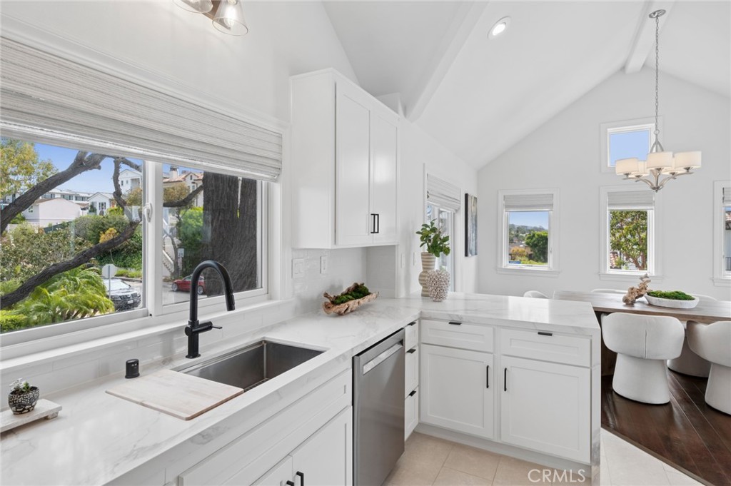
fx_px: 365
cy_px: 243
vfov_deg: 67.3
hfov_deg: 90.0
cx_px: 366
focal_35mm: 18
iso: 125
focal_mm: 18
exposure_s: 1/40
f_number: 9
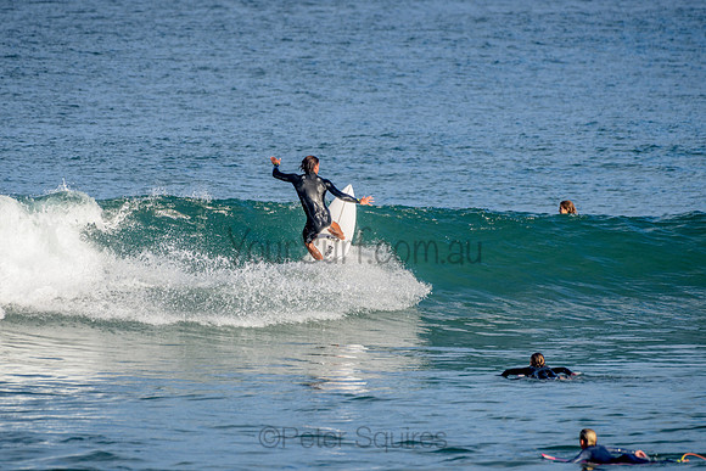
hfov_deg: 3.4
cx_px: 353
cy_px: 236
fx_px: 12005
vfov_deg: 2.2
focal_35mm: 612
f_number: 5.6
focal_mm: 500
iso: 140
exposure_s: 1/1250
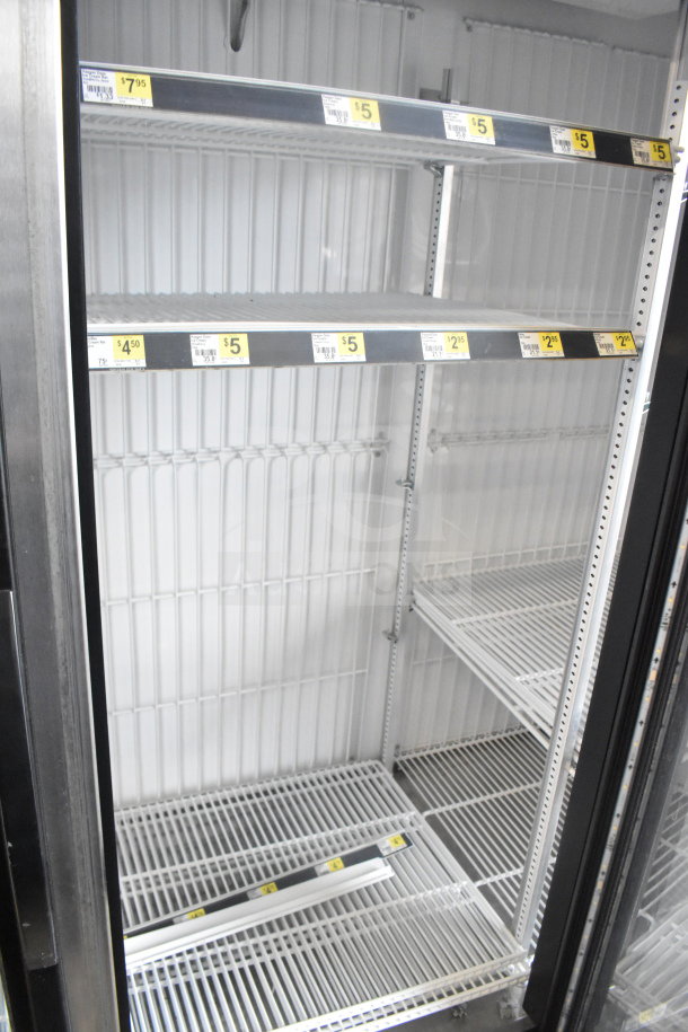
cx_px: 344
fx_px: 774
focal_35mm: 27
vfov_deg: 67.4
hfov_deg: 47.9
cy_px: 516
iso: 6400
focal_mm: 18
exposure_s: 1/160
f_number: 6.3
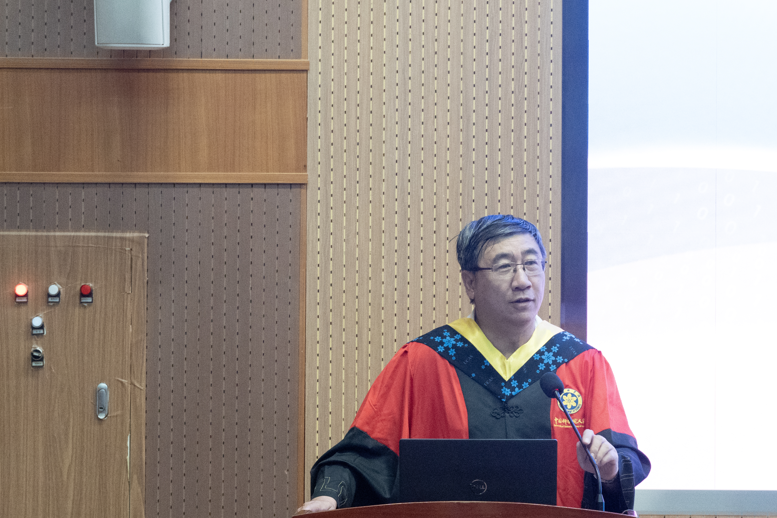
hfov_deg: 15.5
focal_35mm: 132
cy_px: 289
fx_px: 2842
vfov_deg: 10.4
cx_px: 523
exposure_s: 1/100
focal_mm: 63
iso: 6400
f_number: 5.6
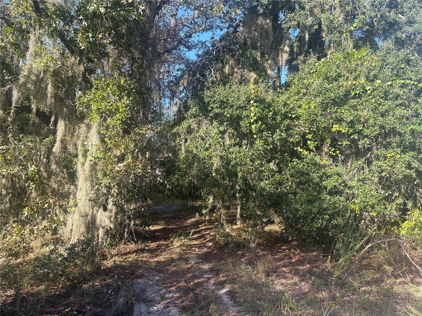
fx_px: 317
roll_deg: -1.4
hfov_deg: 67.3
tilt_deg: +5.3
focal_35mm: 26
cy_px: 158
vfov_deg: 53.1
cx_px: 211
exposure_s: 1/581
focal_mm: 5.96
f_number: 1.6
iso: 50
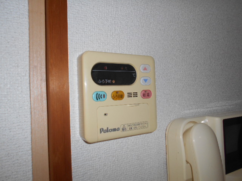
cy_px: 90
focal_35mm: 26
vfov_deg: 53.1
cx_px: 121
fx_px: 182
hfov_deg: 67.3
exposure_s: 1/25
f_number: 3.2
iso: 80
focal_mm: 4.6
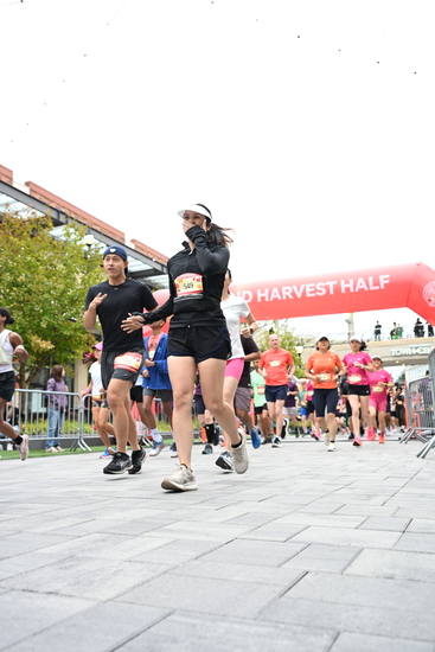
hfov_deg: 42.3
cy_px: 326
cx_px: 218
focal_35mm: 31
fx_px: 561
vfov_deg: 60.3
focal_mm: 31
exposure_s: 1/640
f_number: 4
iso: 2000
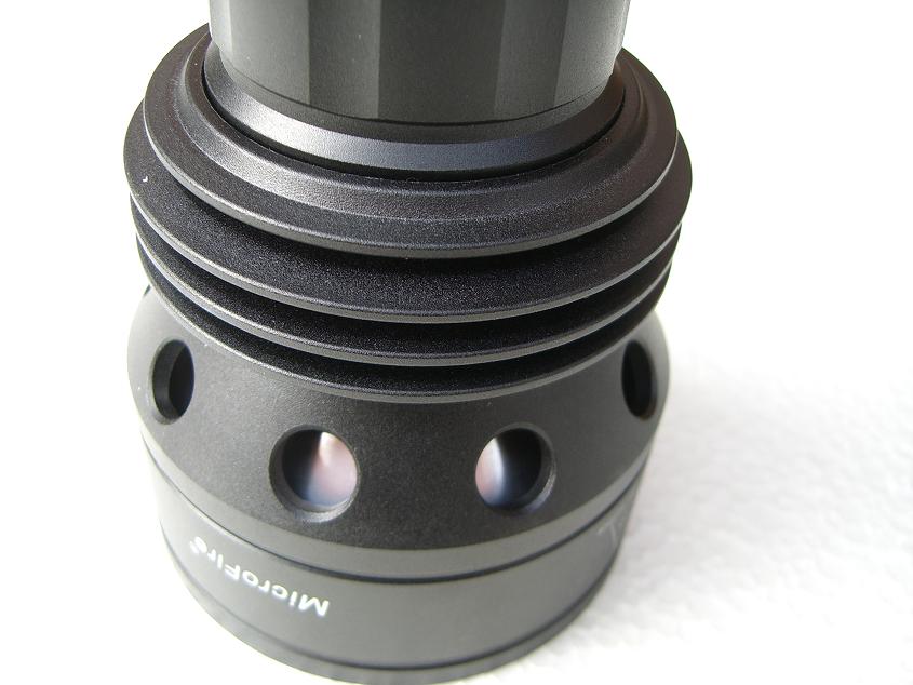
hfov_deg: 49.0
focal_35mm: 38
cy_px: 342
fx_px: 1002
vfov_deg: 37.7
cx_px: 456
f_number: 2.7
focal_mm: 6.2
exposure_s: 1/125
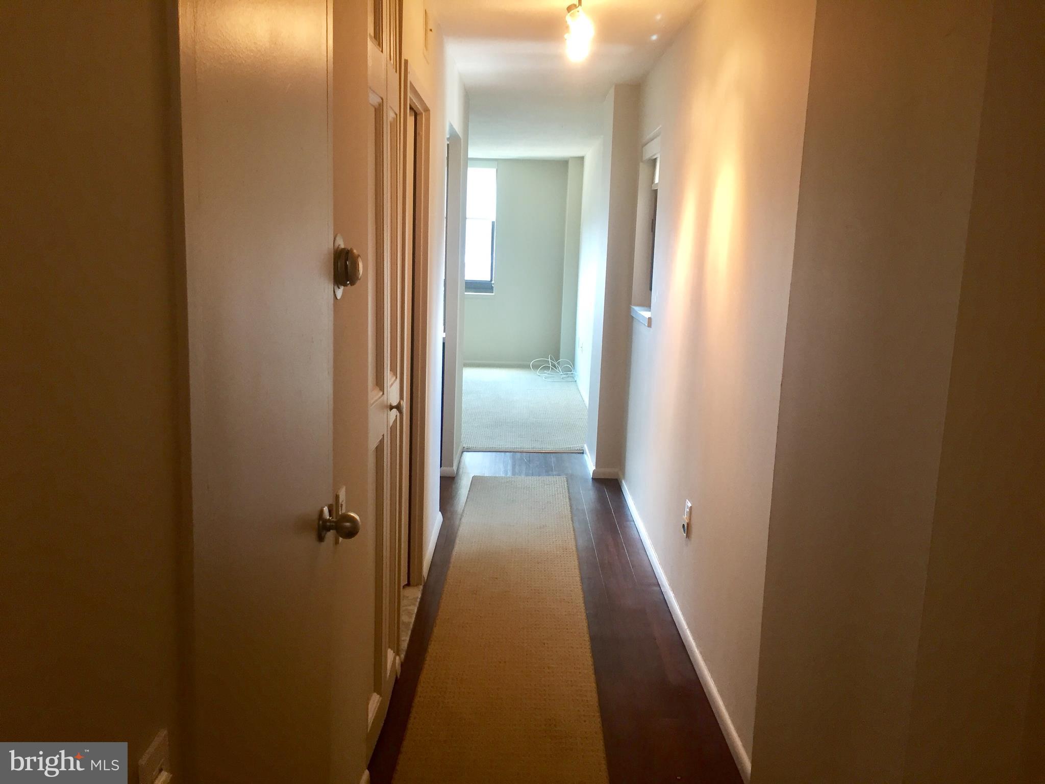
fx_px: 875
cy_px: 392
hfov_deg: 61.7
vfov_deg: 48.2
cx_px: 522
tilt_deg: -8.7
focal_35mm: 29
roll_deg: -3.0
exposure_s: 1/30
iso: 80
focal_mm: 4.15
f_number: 2.2
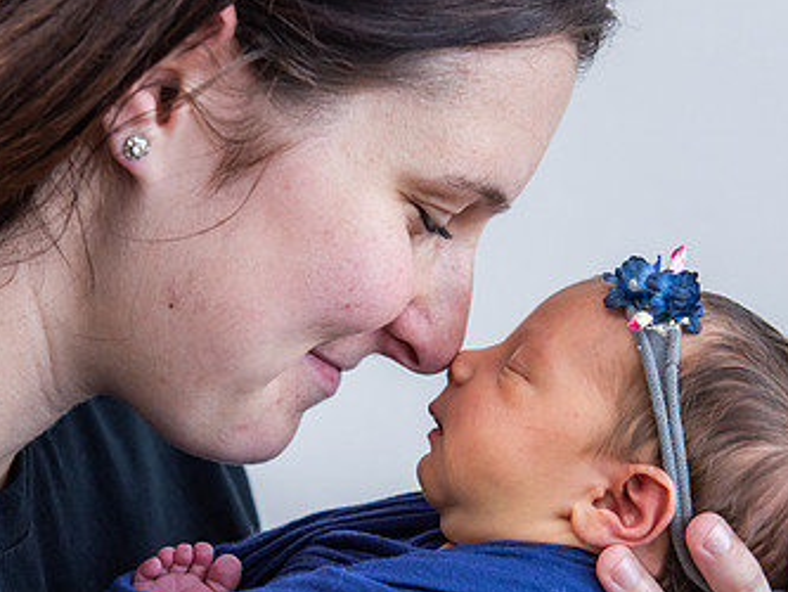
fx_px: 2095
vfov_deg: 16.0
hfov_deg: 21.3
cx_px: 402
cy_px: 411
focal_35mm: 92
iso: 800
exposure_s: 1/250
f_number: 4.5
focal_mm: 55
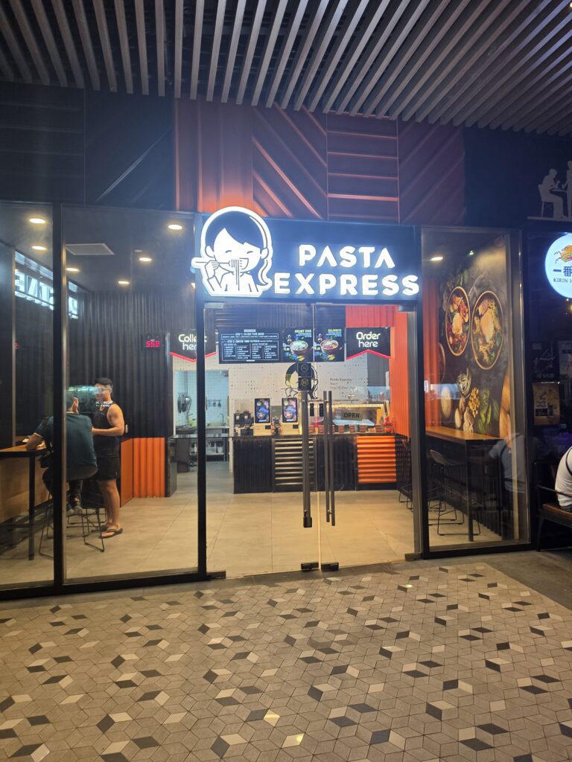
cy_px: 381
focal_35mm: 23
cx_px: 286
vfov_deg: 73.9
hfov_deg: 58.9
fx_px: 507
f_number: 1.4
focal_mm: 6.5
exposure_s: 1/100
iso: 100
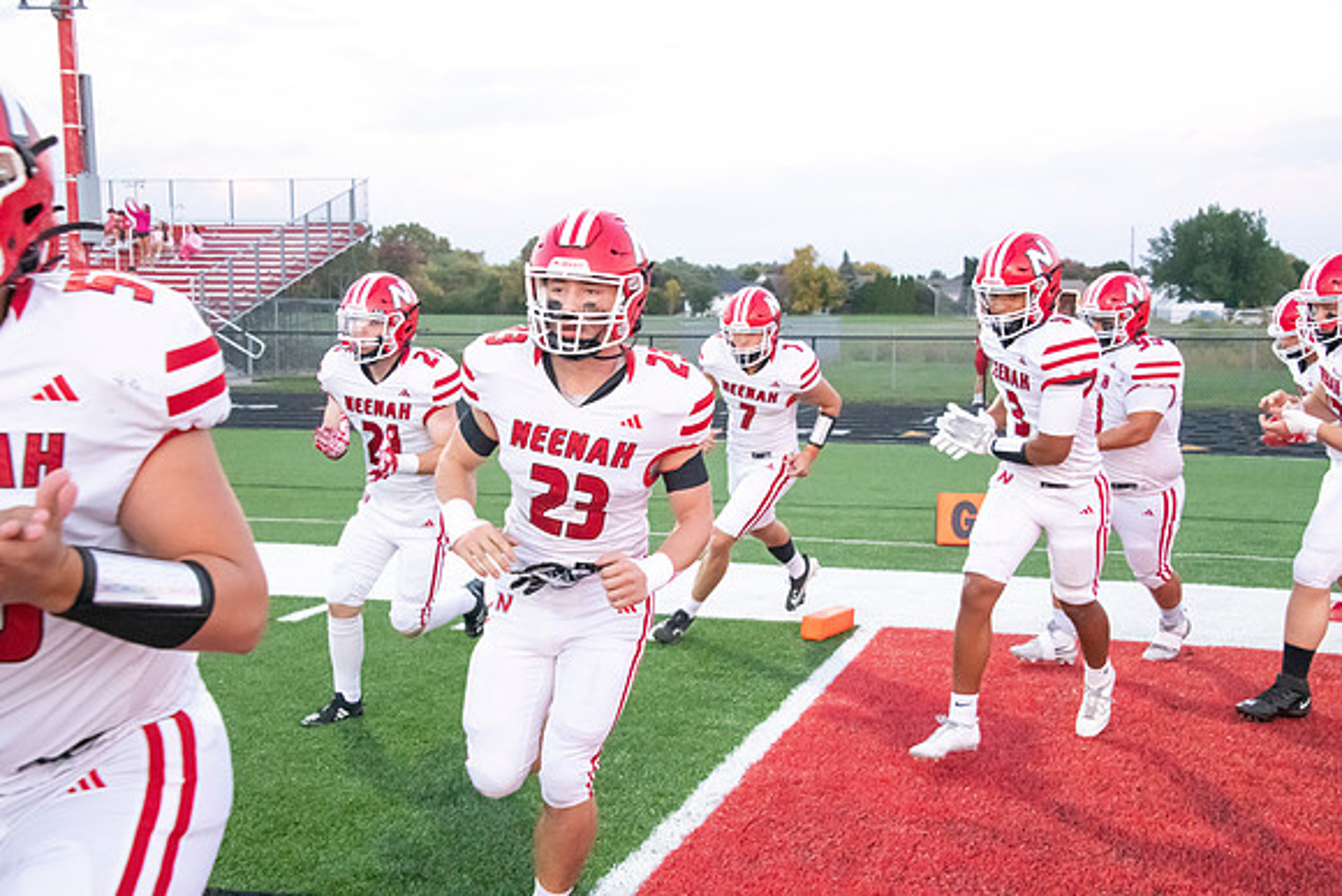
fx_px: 1678
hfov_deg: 43.6
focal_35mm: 45
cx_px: 671
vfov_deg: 29.9
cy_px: 448
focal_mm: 45
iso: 10000
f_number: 7.1
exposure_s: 1/640
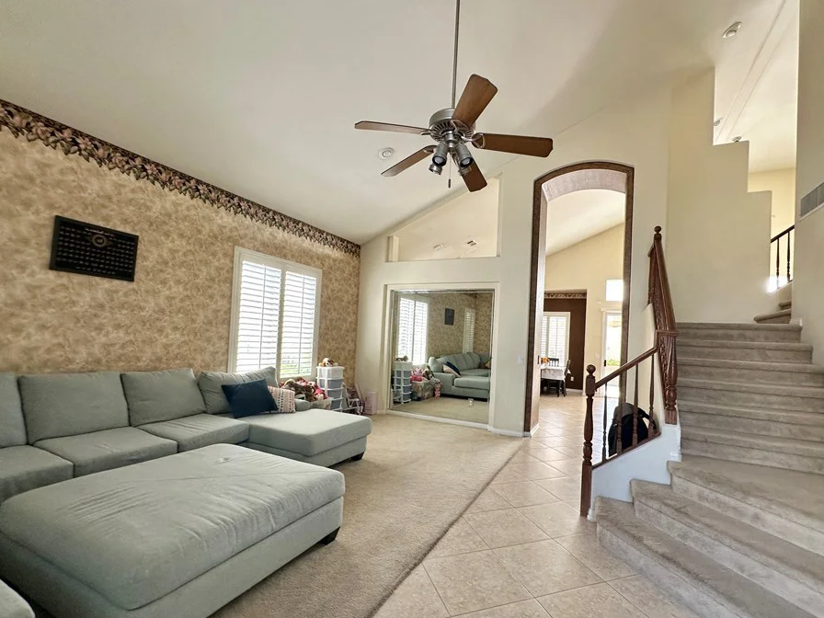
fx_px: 381
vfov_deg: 78.0
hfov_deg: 94.4
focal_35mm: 16
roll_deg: -3.3
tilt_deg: +2.6
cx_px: 434
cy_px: 330
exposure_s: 1/99
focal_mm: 2.22
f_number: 2.2
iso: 100
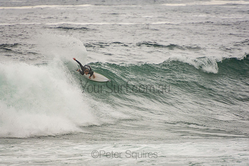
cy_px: 83
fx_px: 4151
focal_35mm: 600
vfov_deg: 2.3
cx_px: 124
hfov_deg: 3.4
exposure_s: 1/1250
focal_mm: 400
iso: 280
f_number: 5.6
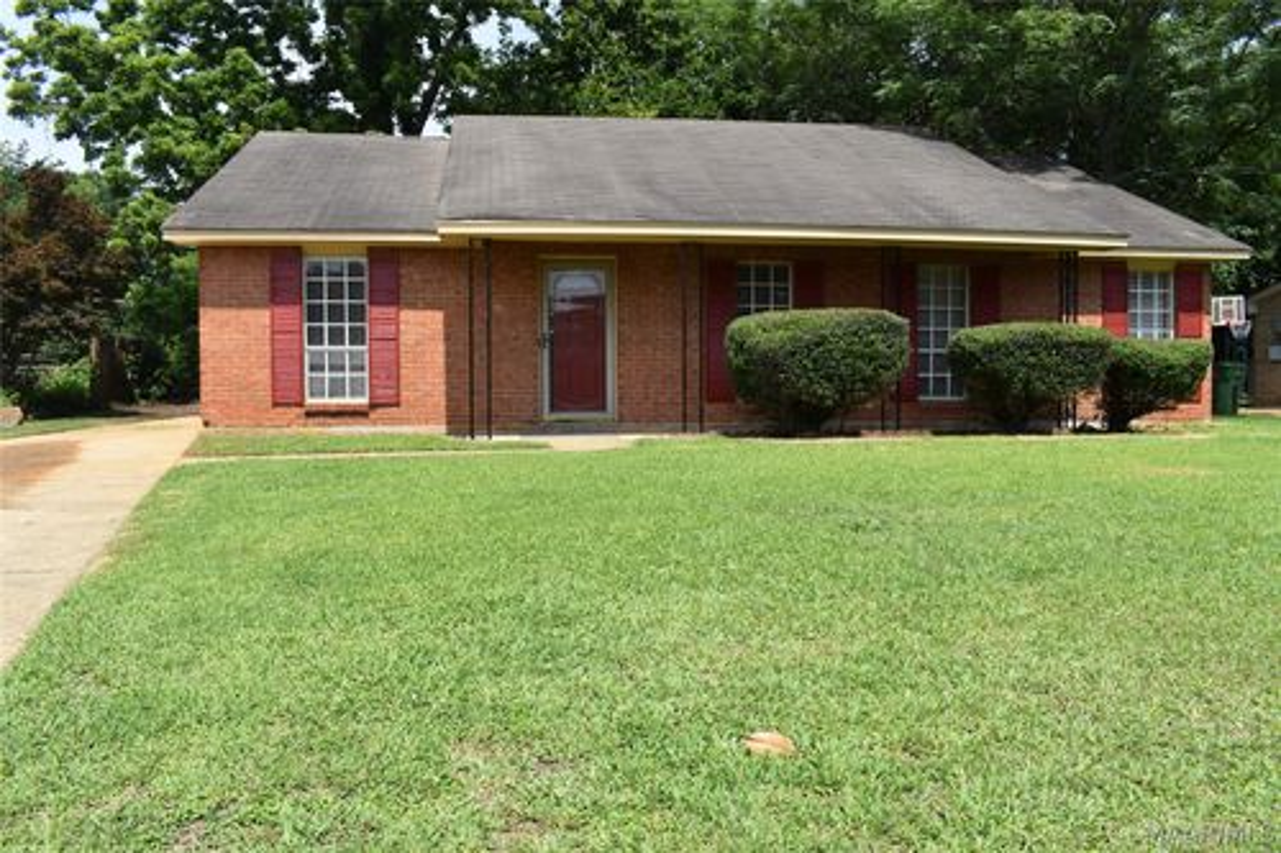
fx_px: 1067
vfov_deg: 43.6
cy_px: 426
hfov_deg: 61.9
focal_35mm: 30
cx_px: 640
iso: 100
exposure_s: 1/250
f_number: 8
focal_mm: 20
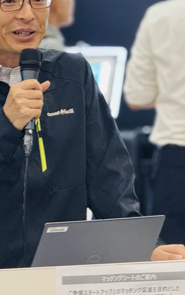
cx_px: 44
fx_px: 2484
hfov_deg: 4.3
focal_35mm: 308
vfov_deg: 6.8
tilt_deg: -1.8
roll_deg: +1.3
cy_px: 102
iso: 400
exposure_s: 1/50
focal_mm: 15.66
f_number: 2.8
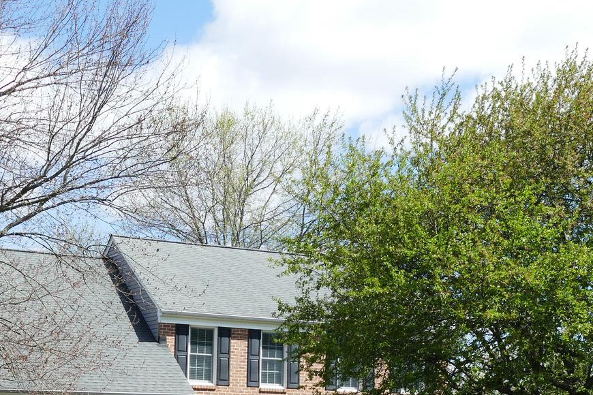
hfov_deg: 27.6
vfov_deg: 18.3
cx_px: 354
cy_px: 377
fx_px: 1202
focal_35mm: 73
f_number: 3
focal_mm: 11.35
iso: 125
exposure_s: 1/1000
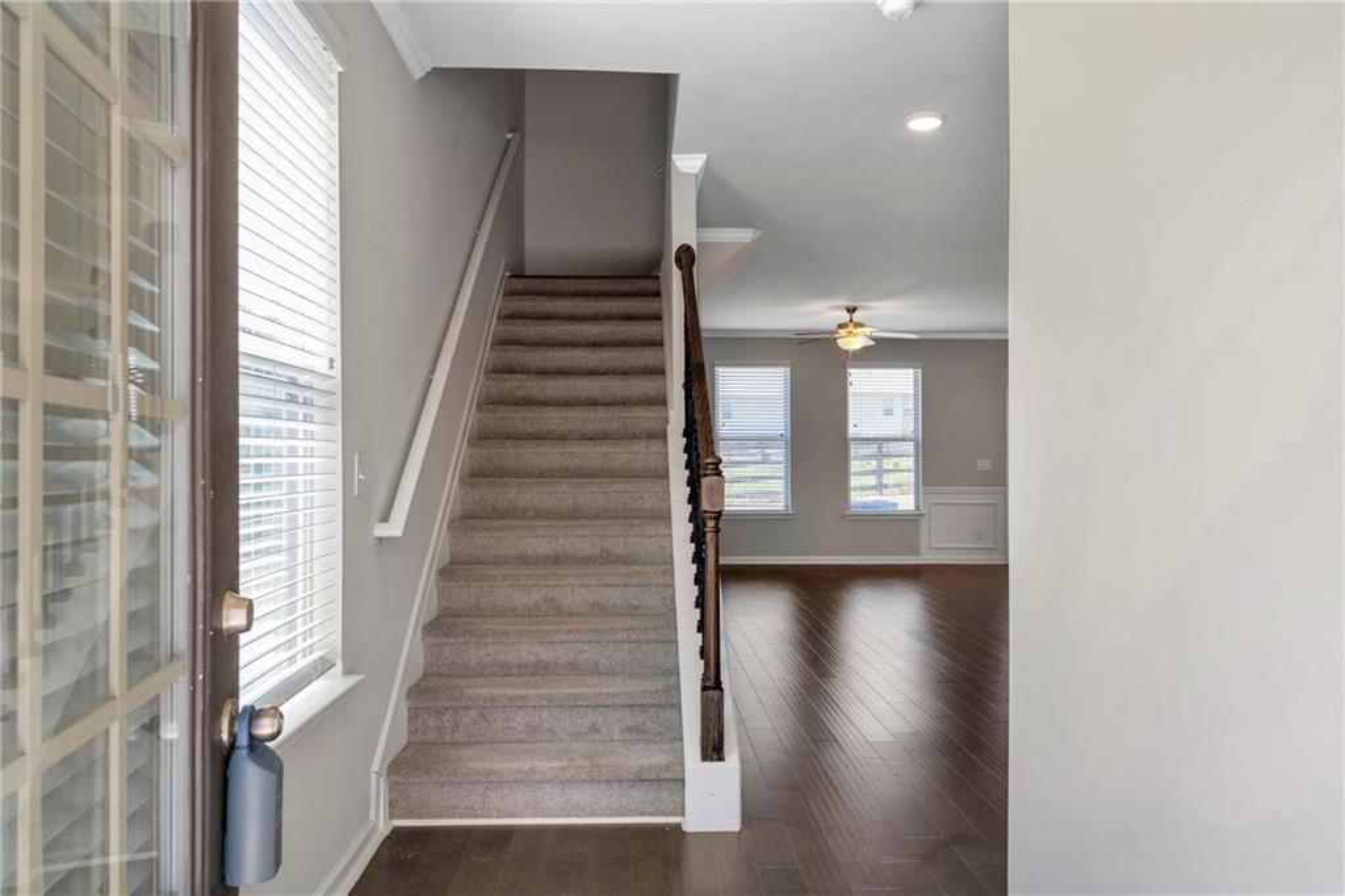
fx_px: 896
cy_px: 448
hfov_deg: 73.8
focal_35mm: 24
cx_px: 672
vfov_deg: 53.1
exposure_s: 1/50
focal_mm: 24
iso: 400
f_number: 8
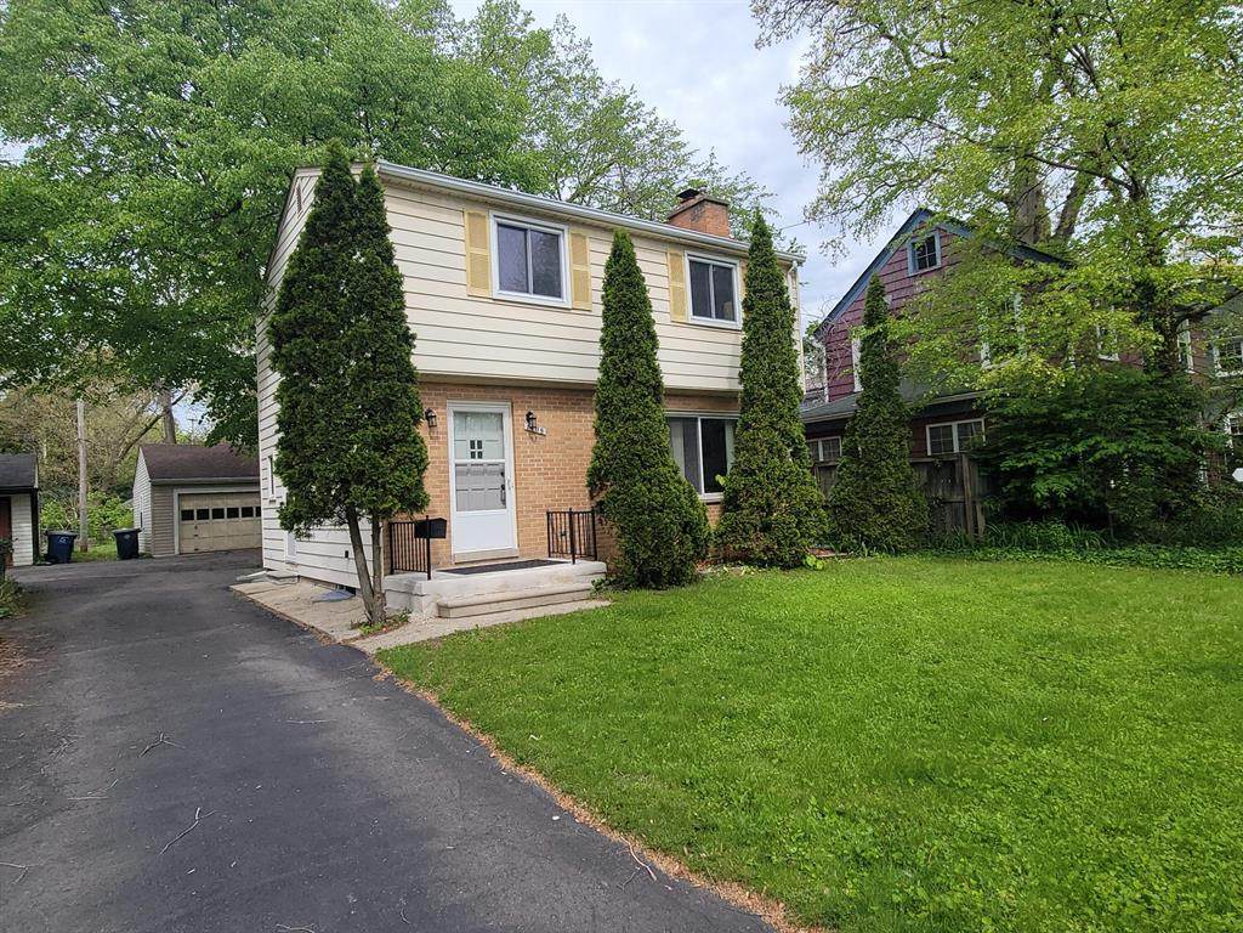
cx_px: 622
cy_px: 466
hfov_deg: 106.2
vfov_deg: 89.9
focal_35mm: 13
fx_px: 467
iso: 50
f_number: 2.2
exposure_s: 1/1038
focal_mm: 2.2
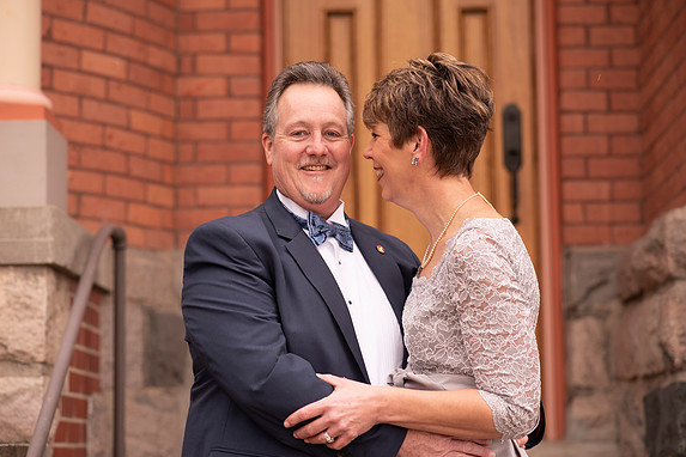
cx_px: 345
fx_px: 1639
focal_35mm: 86
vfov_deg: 15.9
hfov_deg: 23.6
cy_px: 230
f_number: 2.5
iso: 100
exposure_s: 1/125
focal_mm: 85
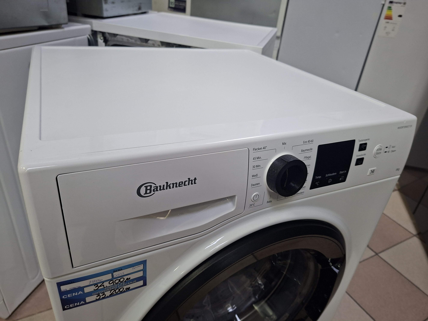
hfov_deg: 73.9
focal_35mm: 23
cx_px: 214
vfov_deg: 58.9
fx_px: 284
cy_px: 160
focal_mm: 5.54
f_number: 1.8
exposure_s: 1/100
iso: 320
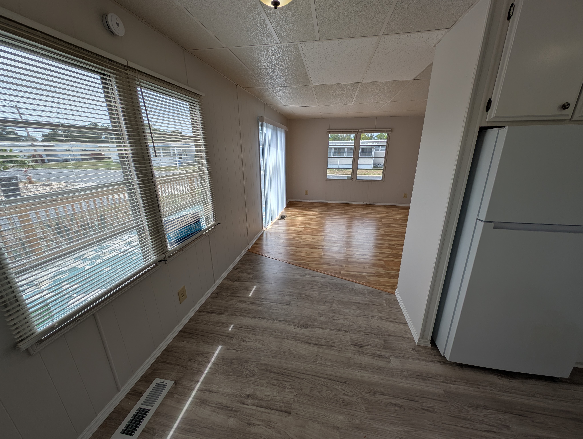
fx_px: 202
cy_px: 220
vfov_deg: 94.6
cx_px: 292
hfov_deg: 110.5
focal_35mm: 12
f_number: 1.95
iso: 40
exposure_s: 1/941
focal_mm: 2.23
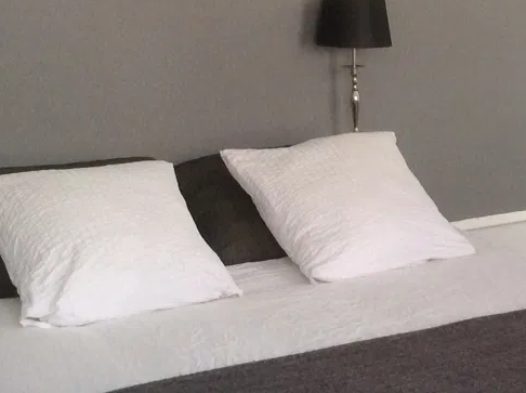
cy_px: 172
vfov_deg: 16.7
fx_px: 1335
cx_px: 525
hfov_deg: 21.5
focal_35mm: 88
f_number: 2.4
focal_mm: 3.3
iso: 100
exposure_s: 1/24
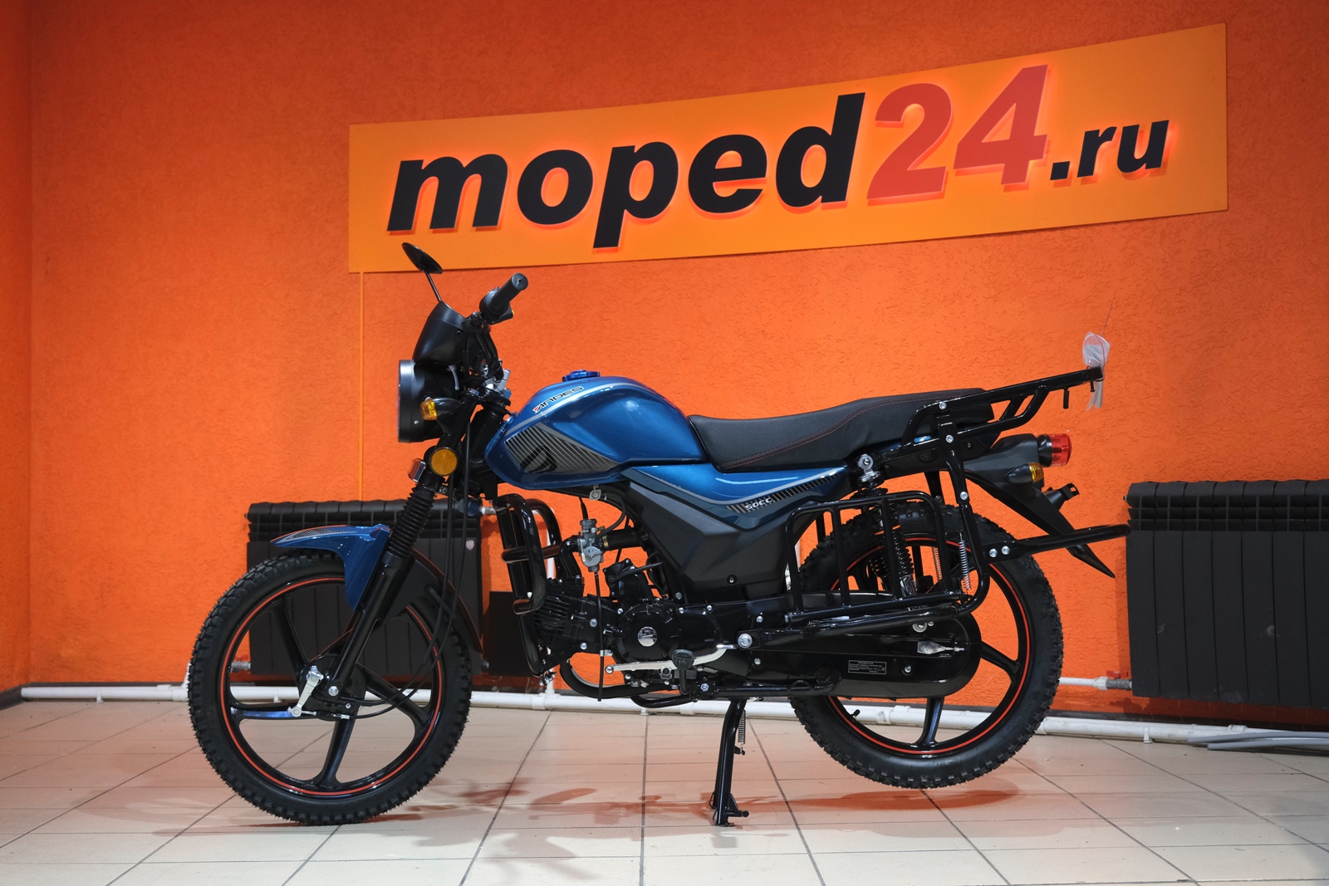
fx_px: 1698
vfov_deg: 29.2
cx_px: 664
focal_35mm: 46
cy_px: 443
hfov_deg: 42.7
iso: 1600
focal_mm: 30.8
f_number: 4
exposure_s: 1/100
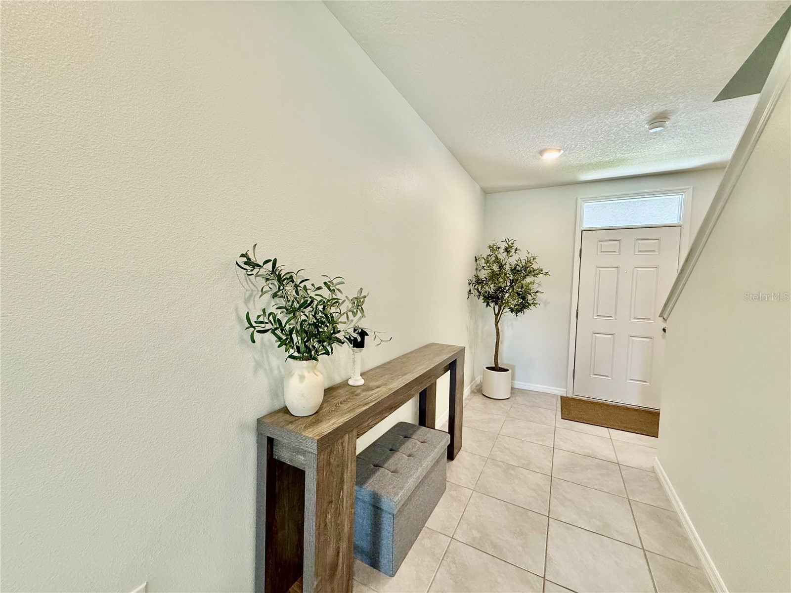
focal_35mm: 14
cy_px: 296
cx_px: 396
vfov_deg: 85.7
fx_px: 320
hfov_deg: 102.1
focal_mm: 2.22
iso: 320
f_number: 2.2
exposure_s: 1/120
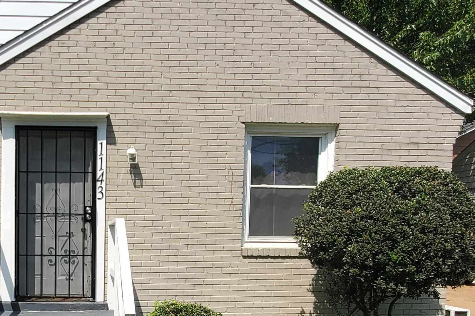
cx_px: 101
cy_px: 137
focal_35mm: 24
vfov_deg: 53.0
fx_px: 317
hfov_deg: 67.4
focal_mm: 1.8
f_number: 2.2
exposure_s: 1/1111
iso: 50
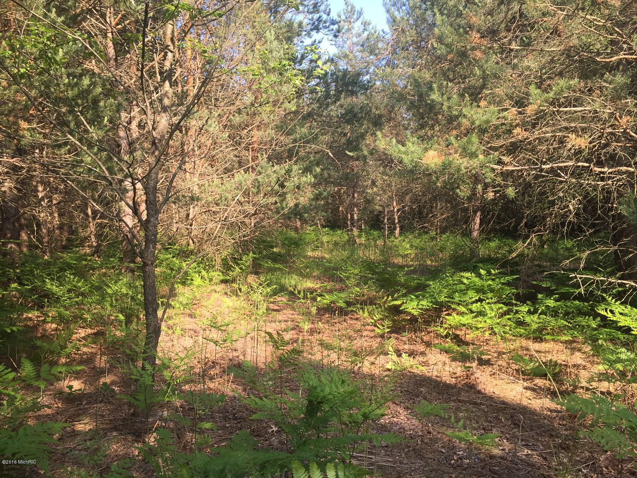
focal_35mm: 29
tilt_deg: -5.4
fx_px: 534
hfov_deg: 61.7
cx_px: 318
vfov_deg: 48.2
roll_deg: +1.0
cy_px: 239
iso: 32
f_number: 2.2
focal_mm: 4.15
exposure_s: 1/347
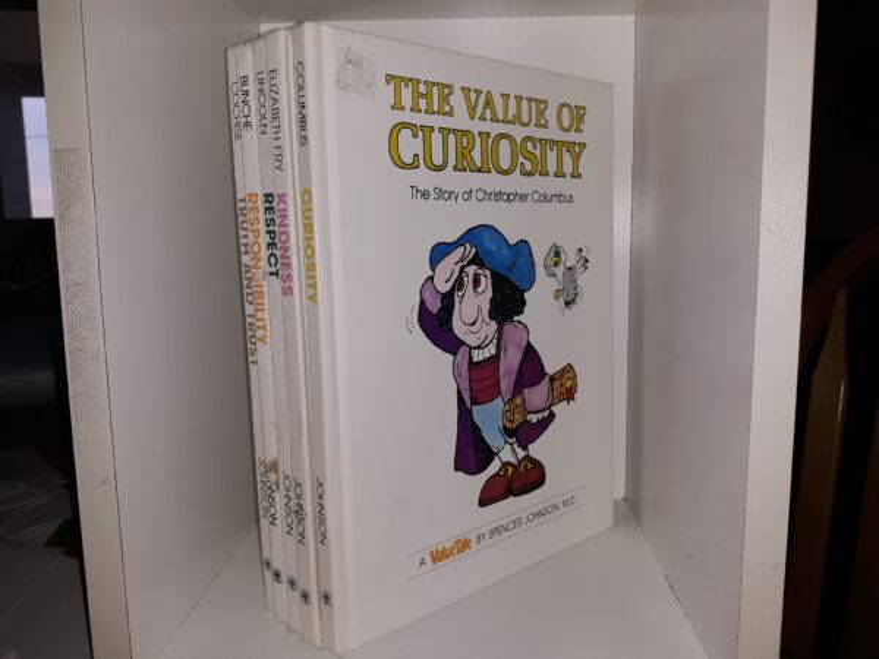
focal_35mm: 28
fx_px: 711
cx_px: 440
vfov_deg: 49.7
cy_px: 330
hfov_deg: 63.4
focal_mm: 3.7
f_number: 1.7
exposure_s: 1/157
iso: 40
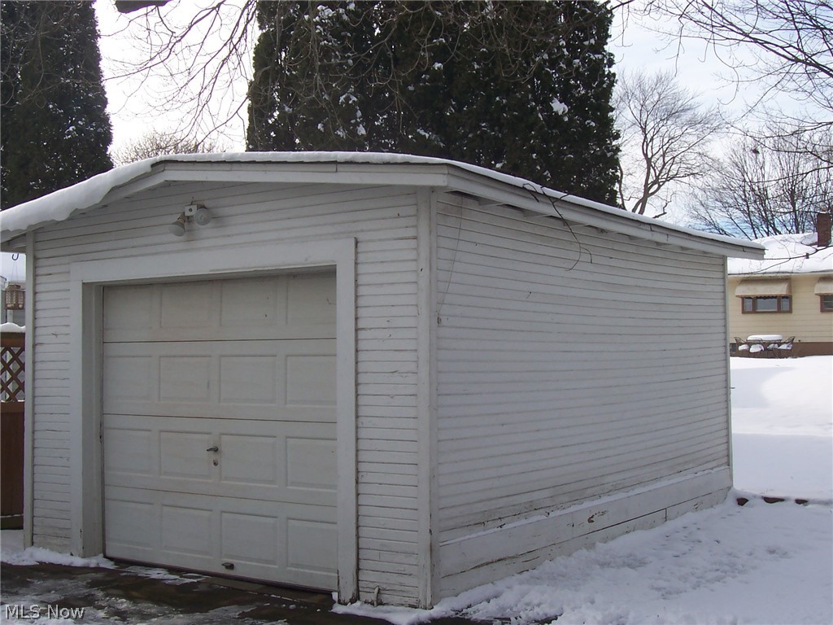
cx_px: 416
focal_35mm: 46
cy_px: 312
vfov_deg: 31.5
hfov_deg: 41.2
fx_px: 1107
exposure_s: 1/350
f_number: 5.6
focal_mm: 7
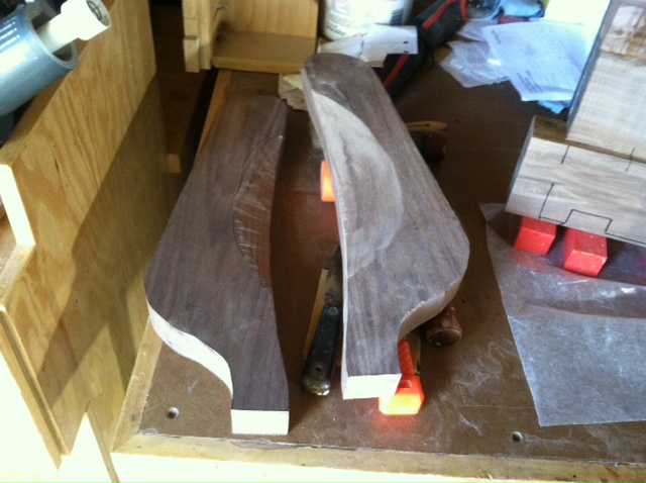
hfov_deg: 52.7
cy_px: 242
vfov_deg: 40.6
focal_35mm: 35
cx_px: 323
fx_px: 652
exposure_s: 1/15
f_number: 2.8
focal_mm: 3.85
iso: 320
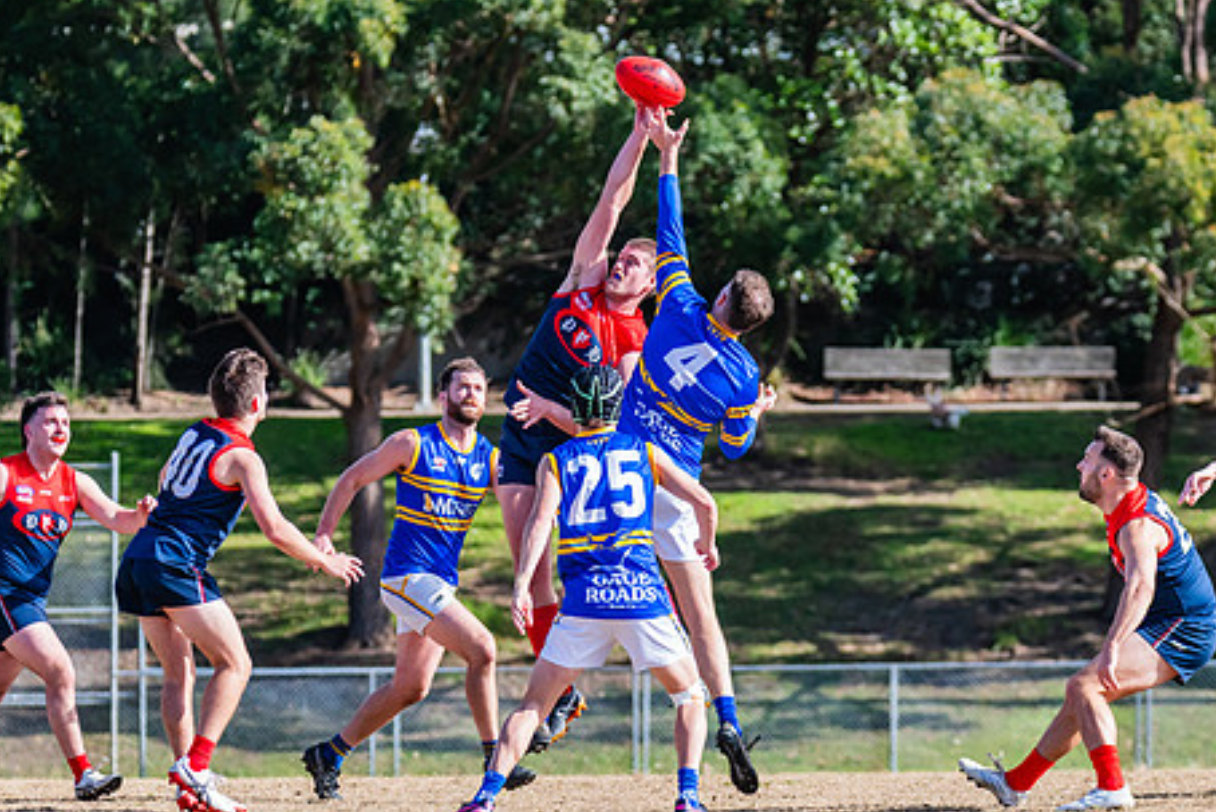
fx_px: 10913
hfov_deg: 6.4
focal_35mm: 323
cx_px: 588
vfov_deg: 4.3
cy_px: 372
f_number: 6.3
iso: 640
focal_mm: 210
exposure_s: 1/1600
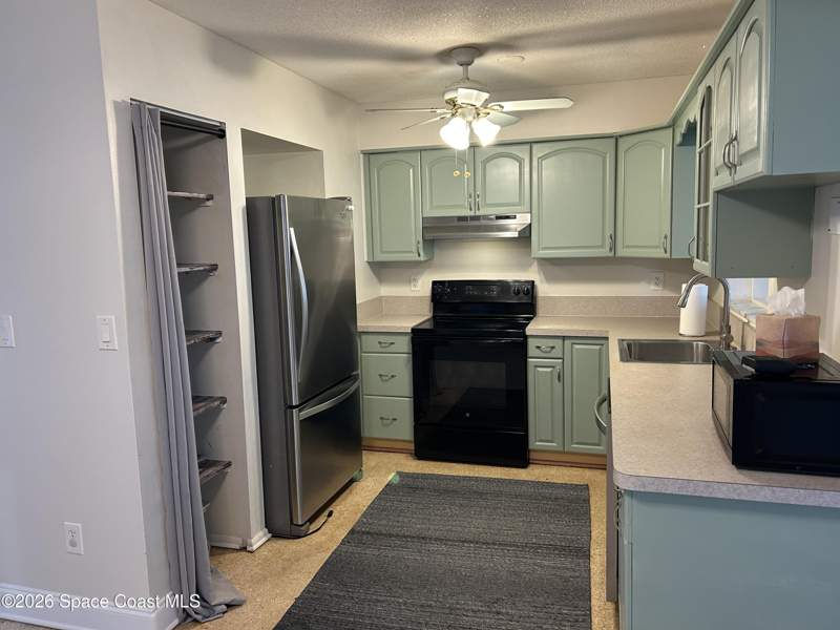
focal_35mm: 26
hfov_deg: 67.3
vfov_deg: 53.1
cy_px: 315
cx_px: 420
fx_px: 631
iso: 200
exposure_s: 1/60
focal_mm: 5.7
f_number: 1.5
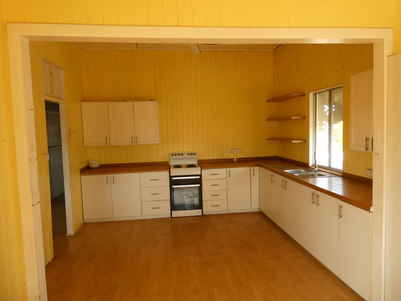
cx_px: 200
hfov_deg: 71.6
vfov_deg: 56.8
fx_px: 278
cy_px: 150
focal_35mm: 24
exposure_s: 1/60
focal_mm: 4.3
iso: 100
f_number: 3.3
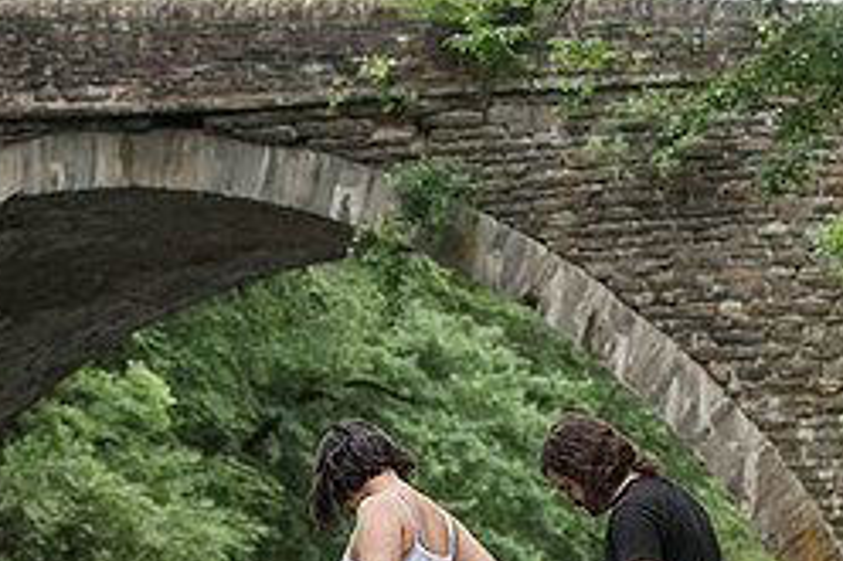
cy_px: 527
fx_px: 4657
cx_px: 280
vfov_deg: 6.9
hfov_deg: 10.3
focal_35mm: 199
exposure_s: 1/250
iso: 1600
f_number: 4
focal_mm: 80
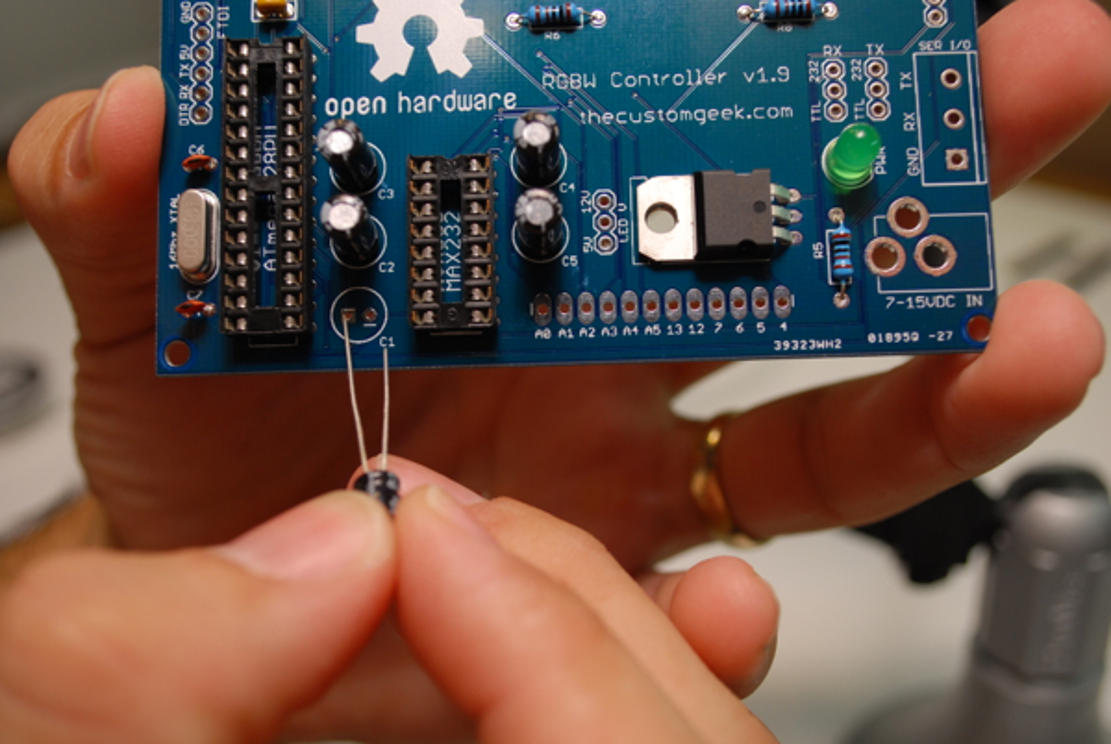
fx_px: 1391
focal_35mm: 45
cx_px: 556
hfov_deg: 43.5
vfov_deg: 30.0
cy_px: 372
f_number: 4.8
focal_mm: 30
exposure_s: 1/60
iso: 200
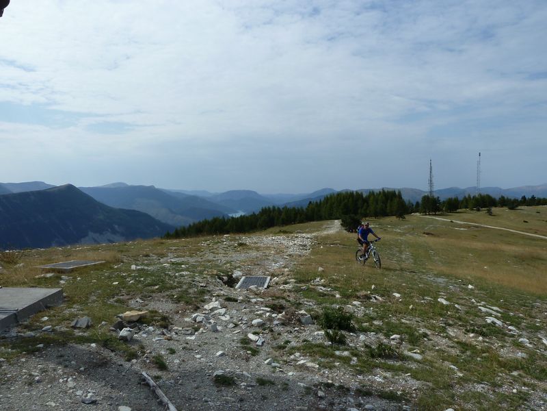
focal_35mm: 25
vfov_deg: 54.9
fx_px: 395
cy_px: 206
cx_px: 274
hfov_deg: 69.4
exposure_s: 1/640
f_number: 5.6
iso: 80
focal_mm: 4.1
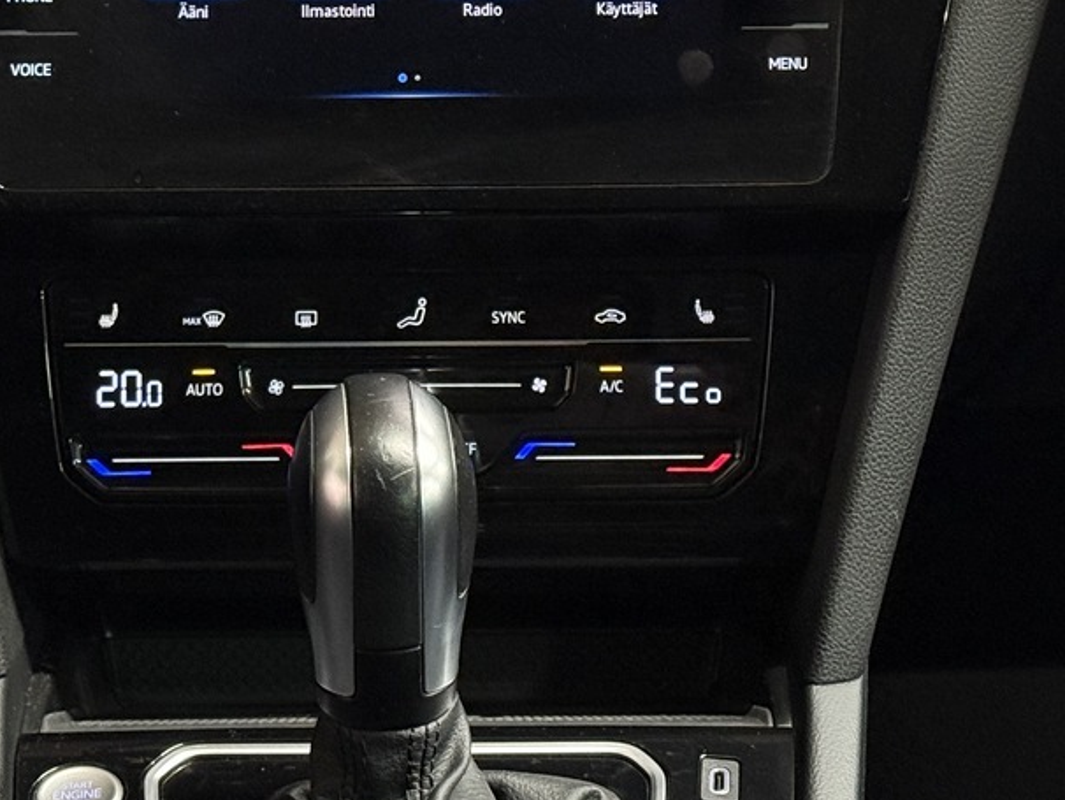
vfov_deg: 12.9
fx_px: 3509
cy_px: 74
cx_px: 503
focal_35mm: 114
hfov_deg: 17.3
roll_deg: +0.5
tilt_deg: -19.0
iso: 400
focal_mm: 6.76
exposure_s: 1/36
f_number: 1.78
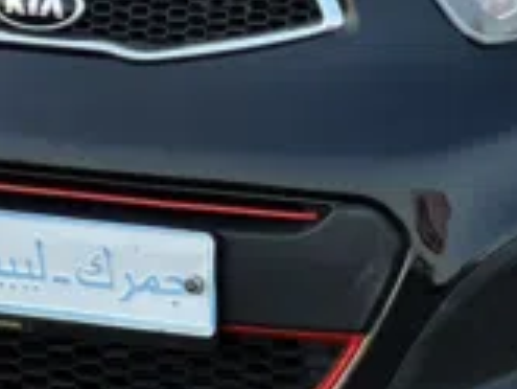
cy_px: -207
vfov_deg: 4.9
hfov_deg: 6.6
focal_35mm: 299
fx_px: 4469
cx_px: 448
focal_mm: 9
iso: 200
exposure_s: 1/121
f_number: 2.8
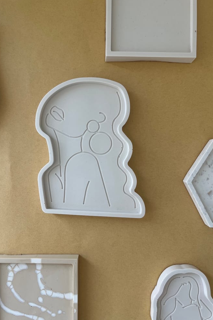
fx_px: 249
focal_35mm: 28
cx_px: 94
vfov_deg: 65.5
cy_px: 161
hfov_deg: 46.3
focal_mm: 5.7
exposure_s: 1/121
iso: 40
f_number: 1.5
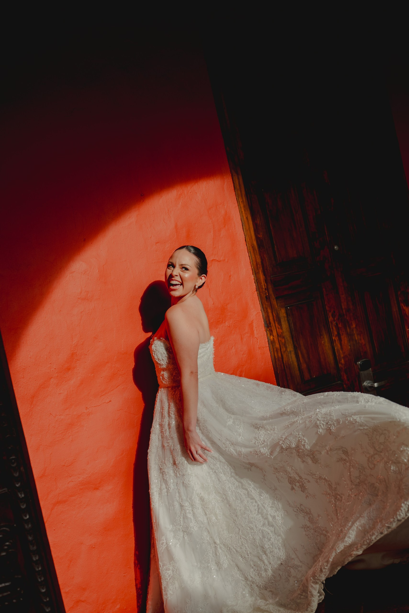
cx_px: 204
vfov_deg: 39.6
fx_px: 851
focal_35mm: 50
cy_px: 306
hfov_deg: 27.0
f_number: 2.8
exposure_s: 1/640
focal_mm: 50
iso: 125
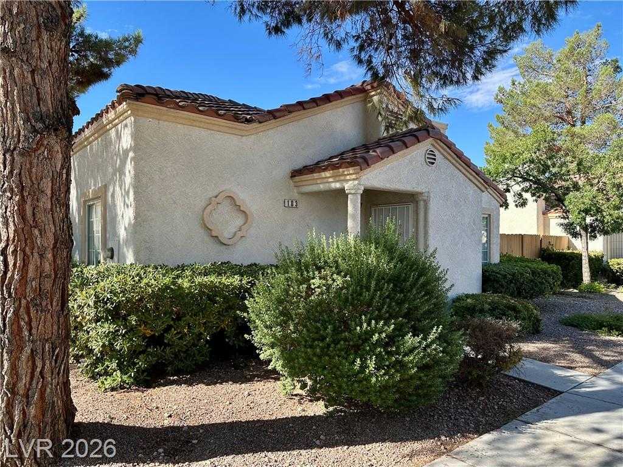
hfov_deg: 71.6
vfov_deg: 56.8
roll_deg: +0.4
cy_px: 234
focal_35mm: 24
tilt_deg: +1.4
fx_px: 432
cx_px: 312
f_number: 1.78
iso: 80
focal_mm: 6.86
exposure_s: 1/1357
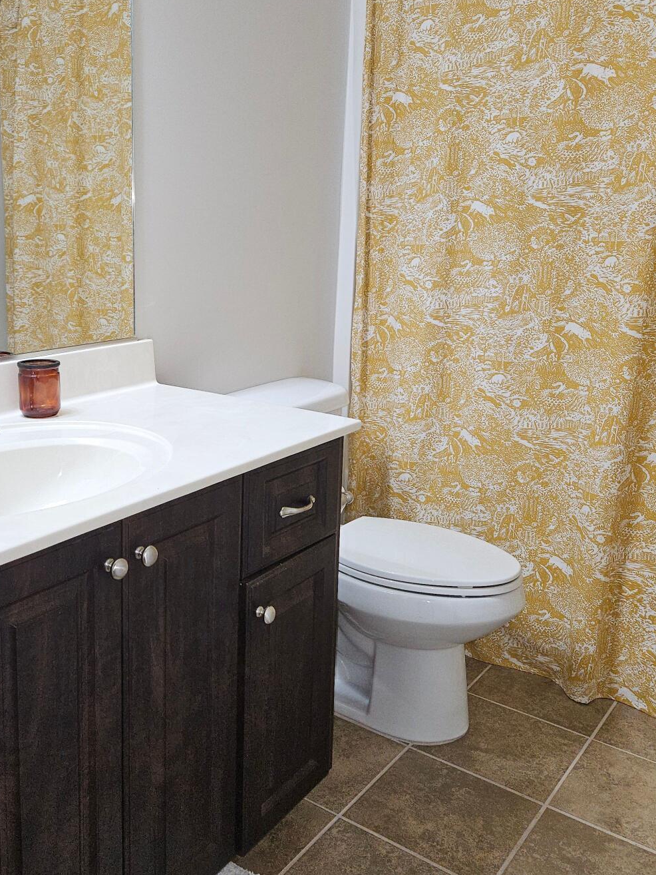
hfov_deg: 40.2
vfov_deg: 52.6
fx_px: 884
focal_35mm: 35
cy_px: 403
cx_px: 216
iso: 100
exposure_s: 1/60
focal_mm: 5.4
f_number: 1.8
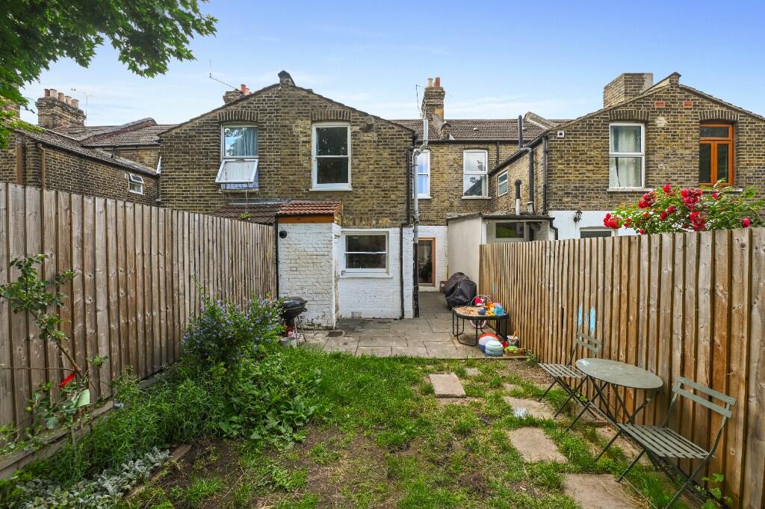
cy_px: 254
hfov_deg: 104.3
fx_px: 297
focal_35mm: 14
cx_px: 382
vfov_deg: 81.1
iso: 500
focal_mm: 14
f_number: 8
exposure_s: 1/250
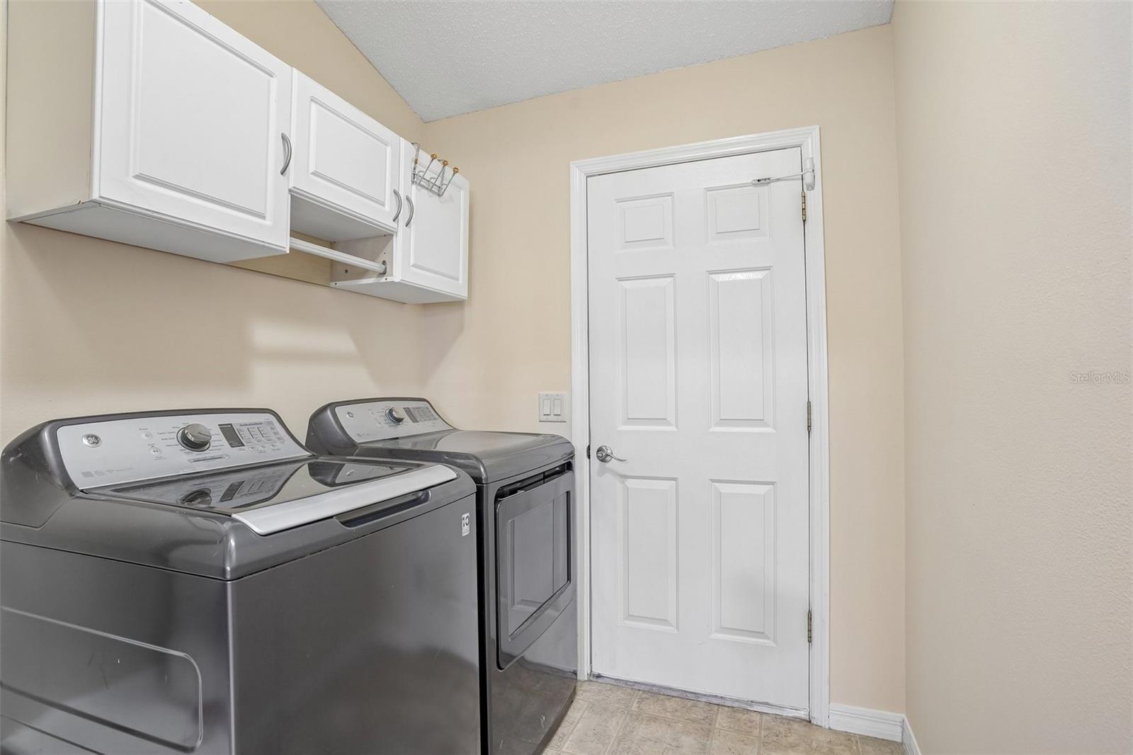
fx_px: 535
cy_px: 378
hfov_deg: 93.3
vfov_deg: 70.4
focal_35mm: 17
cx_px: 566
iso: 400
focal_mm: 17
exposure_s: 1/5
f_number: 8
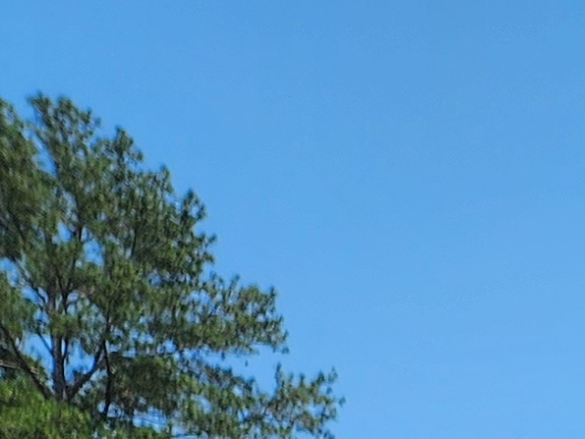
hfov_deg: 9.0
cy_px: 1596
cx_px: 1828
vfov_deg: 7.0
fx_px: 2941
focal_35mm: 174
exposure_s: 1/1145
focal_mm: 5.4
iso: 20
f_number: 1.8
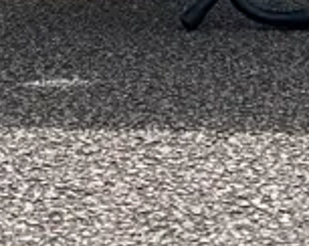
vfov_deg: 10.6
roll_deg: -0.1
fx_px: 1215
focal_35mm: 133
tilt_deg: +5.0
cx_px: 271
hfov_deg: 14.4
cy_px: -250
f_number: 1.5
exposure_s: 1/2513
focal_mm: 5.7
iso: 50
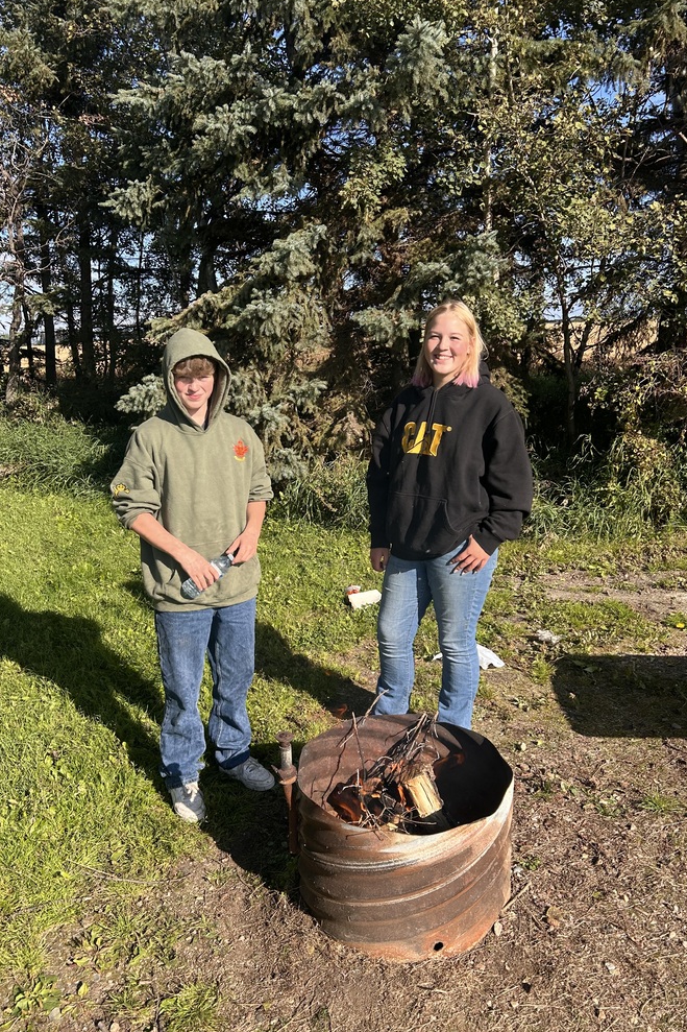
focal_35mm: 28
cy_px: 525
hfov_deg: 46.4
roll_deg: +2.9
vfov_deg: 65.5
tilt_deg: -11.6
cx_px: 334
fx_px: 802
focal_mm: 5.7
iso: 50
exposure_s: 1/3077
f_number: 1.5
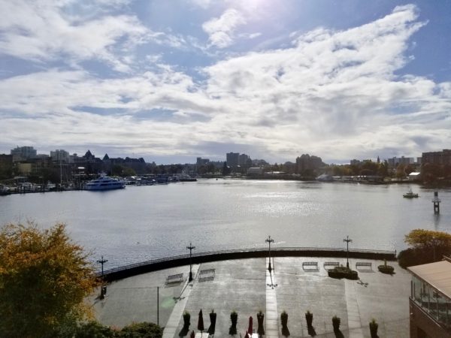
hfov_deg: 67.3
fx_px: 339
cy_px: 169
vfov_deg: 53.1
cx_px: 226
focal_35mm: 26
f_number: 1.7
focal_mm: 4.25
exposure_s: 1/12640
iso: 50
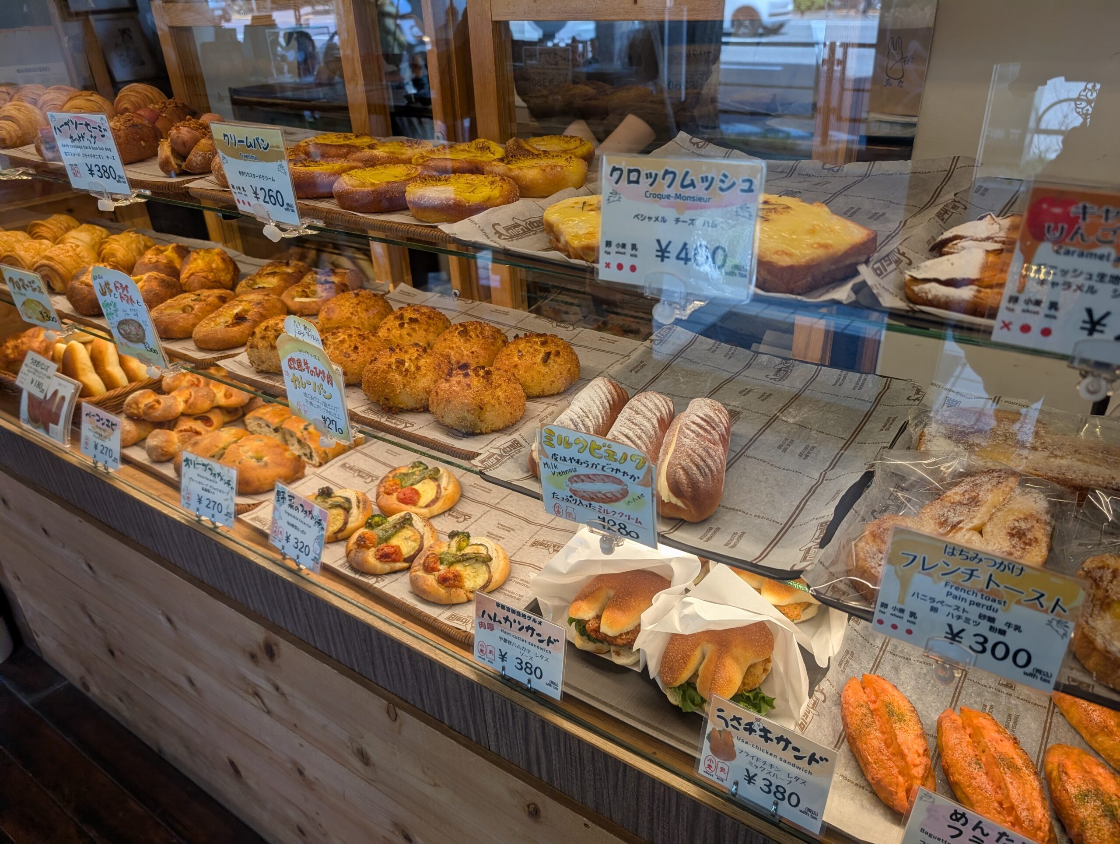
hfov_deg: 71.5
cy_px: 422
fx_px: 778
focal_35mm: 24
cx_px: 560
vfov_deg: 56.9
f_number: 1.68
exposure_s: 1/157
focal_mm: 6.9
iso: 78
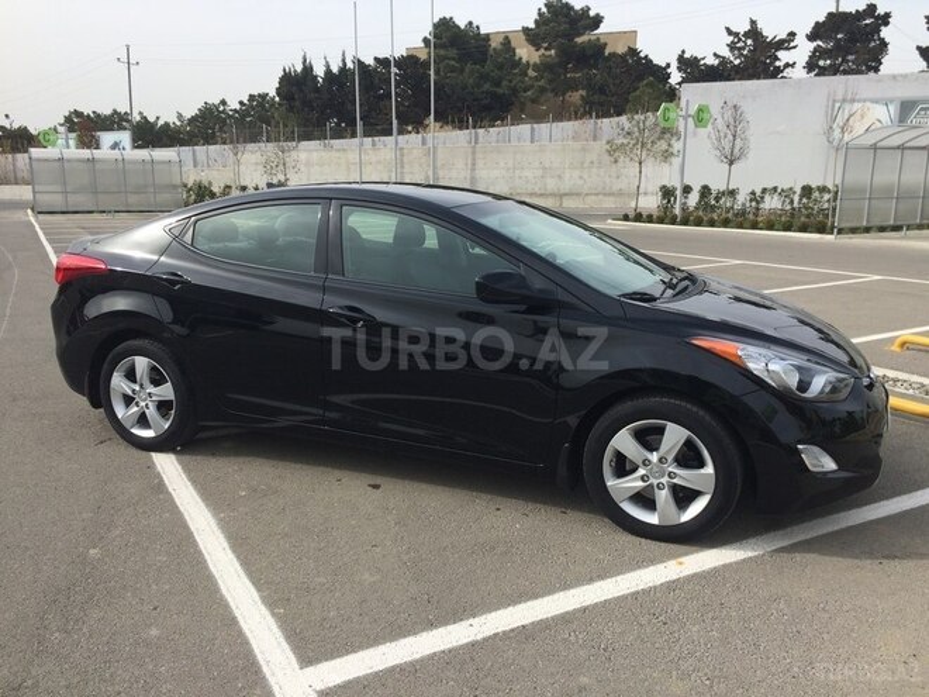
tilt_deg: -14.1
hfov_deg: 61.7
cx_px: 464
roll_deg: -0.4
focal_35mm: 29
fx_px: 778
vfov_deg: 48.2
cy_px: 348
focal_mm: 4.15
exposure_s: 1/1466
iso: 32
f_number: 2.2
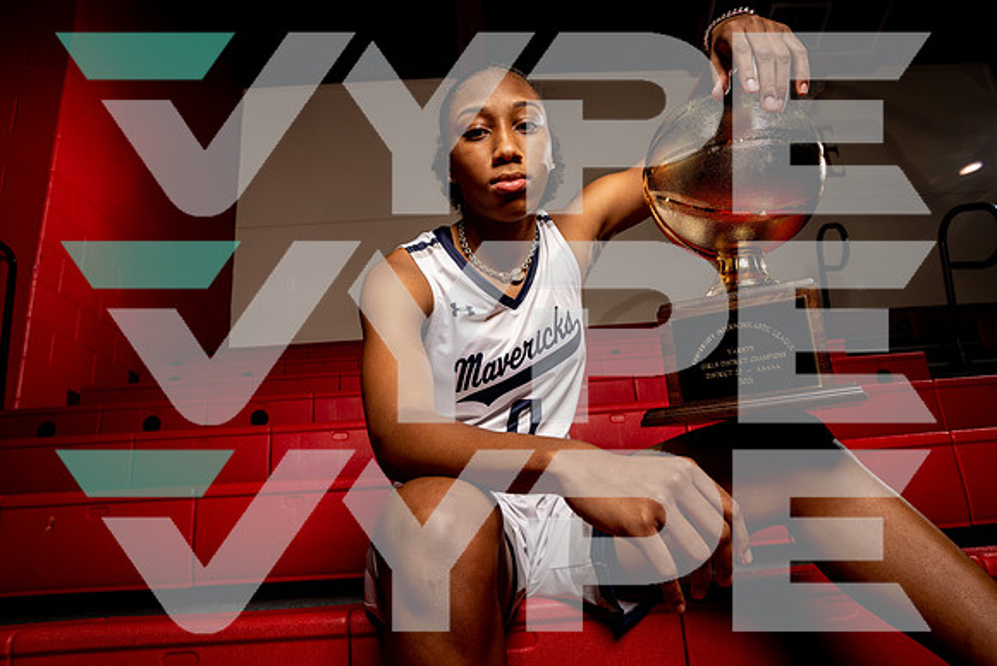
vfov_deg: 53.2
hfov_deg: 73.7
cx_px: 498
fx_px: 665
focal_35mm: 24
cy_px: 333
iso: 100
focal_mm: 24
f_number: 7.1
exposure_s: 1/250
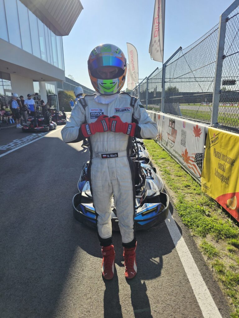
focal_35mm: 23
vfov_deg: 73.9
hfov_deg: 58.9
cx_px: 120
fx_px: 212
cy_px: 159
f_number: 1.7
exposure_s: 1/594
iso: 12
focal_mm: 6.3
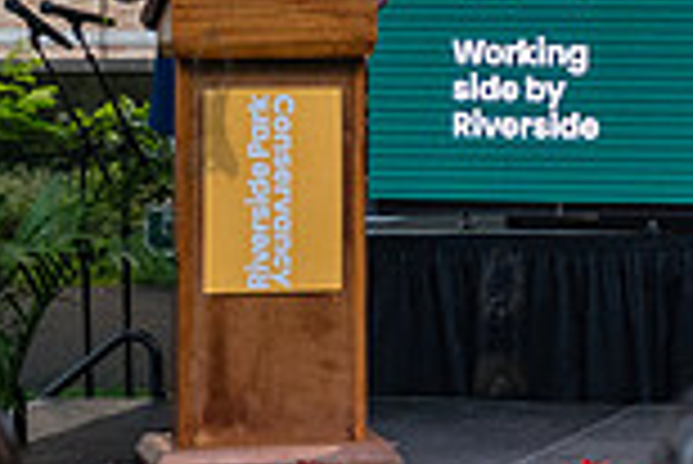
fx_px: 3931
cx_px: 1076
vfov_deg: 6.7
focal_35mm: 204
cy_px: 99
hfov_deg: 9.7
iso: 2500
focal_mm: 50
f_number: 4
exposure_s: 1/1250
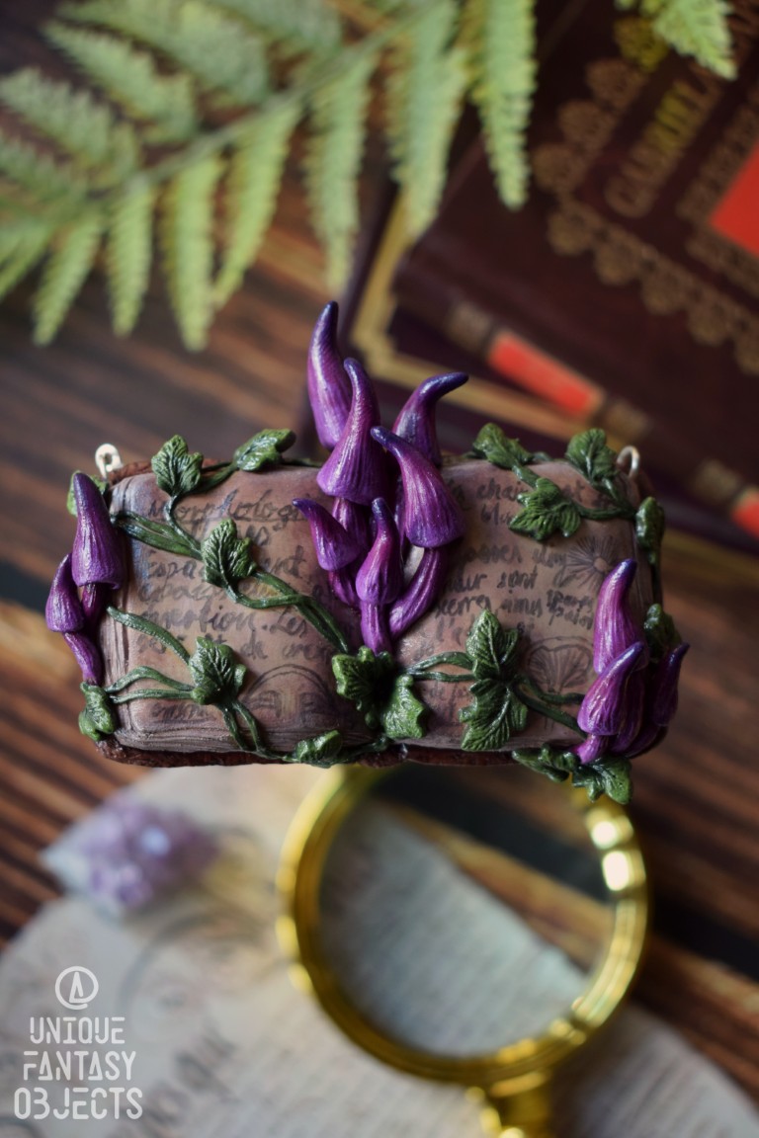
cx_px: 380
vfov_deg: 38.9
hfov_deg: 26.5
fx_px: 1613
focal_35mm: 51
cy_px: 569
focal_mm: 34
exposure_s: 1/60
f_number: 4.5
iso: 450
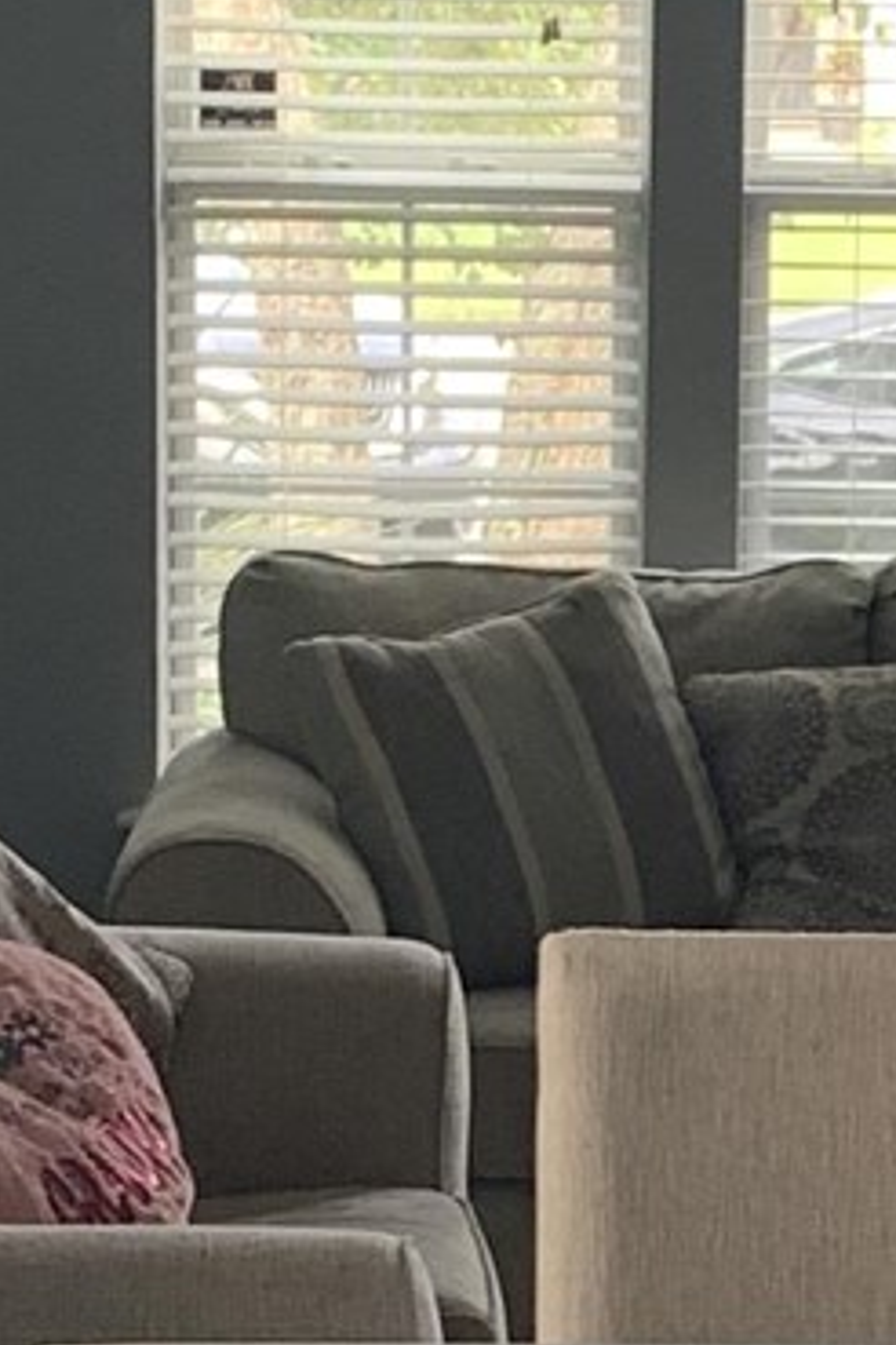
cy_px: 940
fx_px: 6309
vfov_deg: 12.1
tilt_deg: -8.5
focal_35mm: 169
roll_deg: -0.9
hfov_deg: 8.1
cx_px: 896
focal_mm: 4.25
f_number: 1.8
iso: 100
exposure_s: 1/87
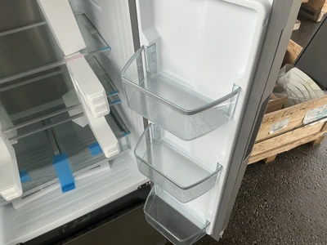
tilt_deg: -47.3
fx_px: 265
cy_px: 122
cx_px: 164
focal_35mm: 28
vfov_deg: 49.7
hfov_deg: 63.4
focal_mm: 3
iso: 16
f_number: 1.8
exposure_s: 1/123
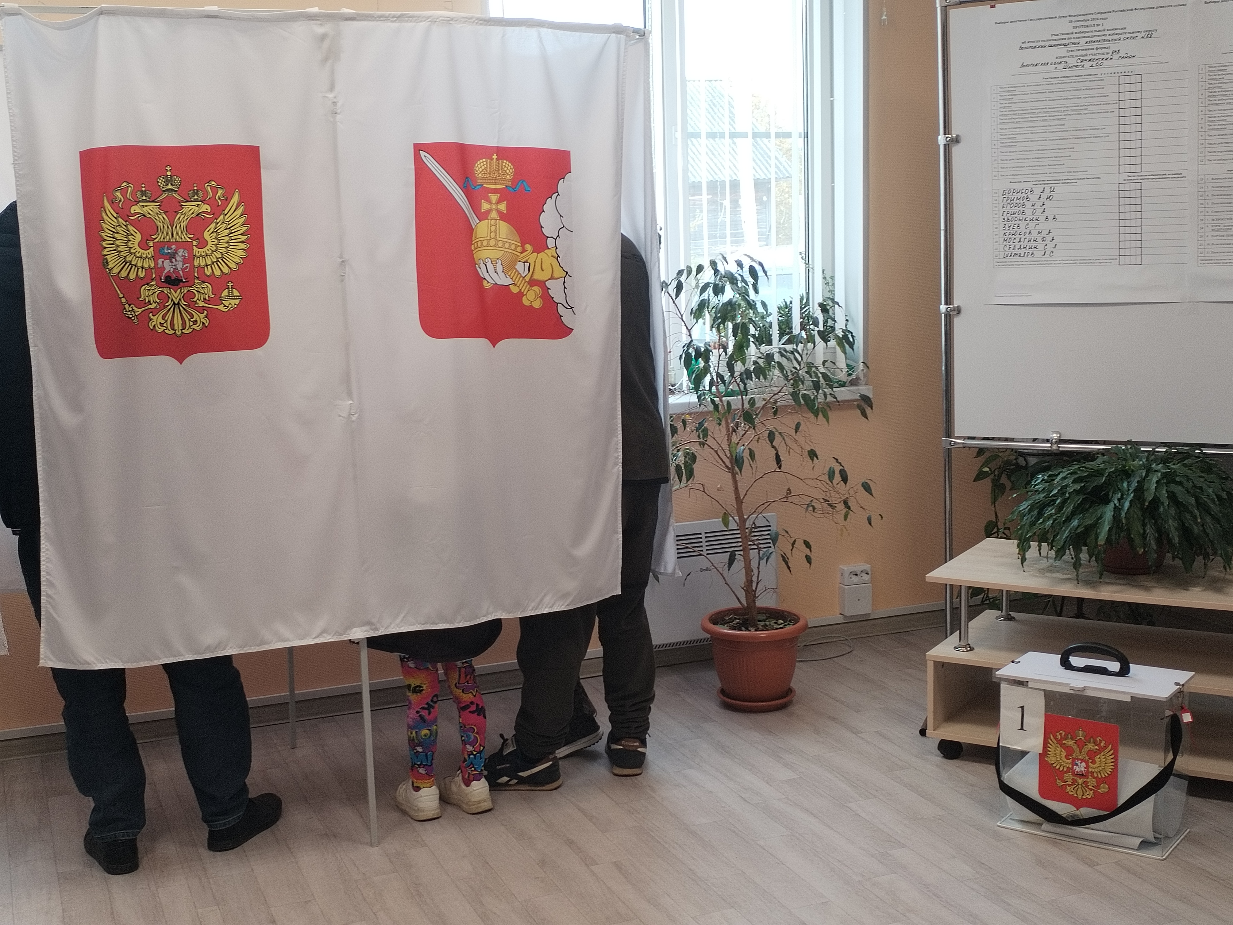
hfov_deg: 42.9
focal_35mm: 44
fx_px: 1567
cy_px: 462
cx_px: 616
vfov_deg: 32.9
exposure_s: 1/50
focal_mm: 4.75
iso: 148
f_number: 1.8
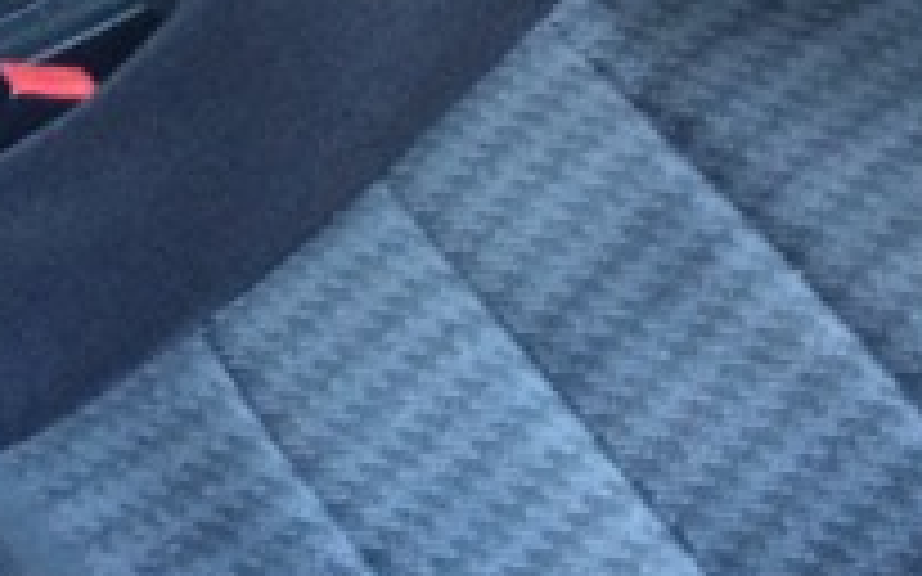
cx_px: 625
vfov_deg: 10.3
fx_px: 3014
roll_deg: +11.6
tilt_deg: -39.7
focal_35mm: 120
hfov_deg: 17.3
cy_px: -454
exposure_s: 1/20
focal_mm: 4.15
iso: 320
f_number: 2.2
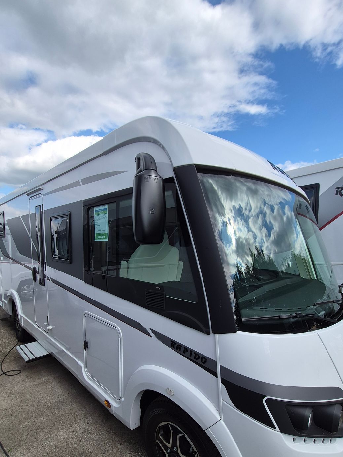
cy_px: 280
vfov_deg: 93.0
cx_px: 174
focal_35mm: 16
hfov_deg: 78.1
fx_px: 211
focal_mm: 1.74
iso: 40
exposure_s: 1/1116
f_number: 2.2
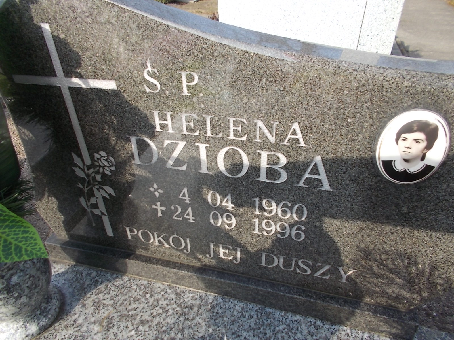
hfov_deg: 67.3
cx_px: 227
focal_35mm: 26
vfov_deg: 53.1
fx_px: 341
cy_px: 170
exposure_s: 1/320
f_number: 3.2
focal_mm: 4.6
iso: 80
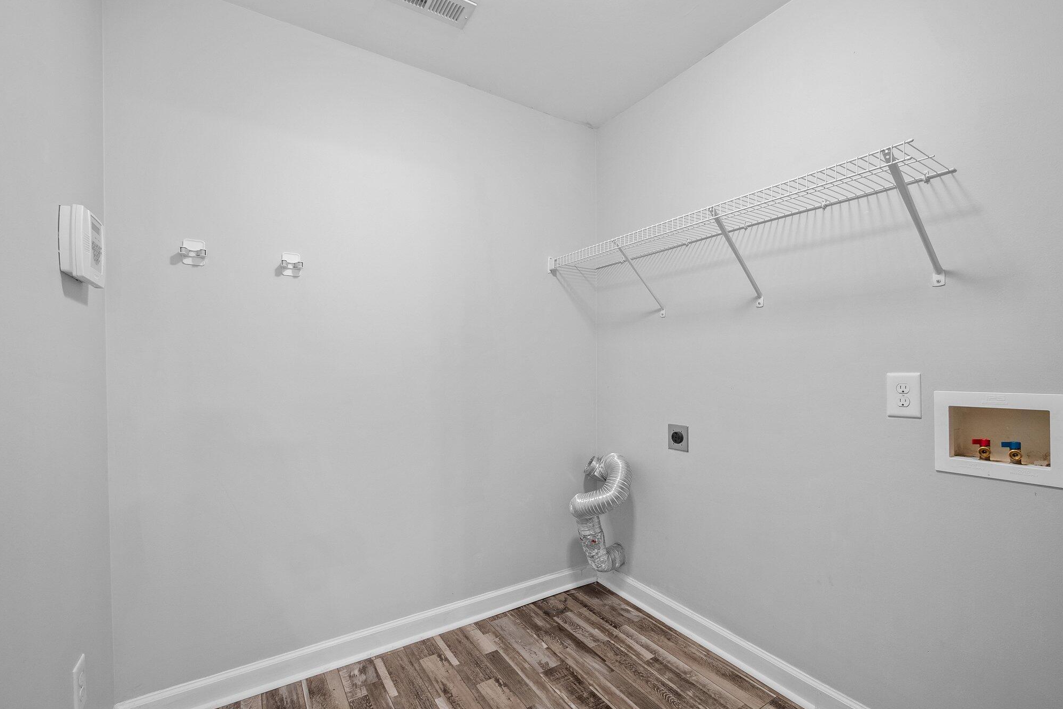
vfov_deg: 77.2
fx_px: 443
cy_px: 376
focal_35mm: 15
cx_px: 542
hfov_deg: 100.4
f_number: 4
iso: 400
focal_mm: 7
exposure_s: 1/3
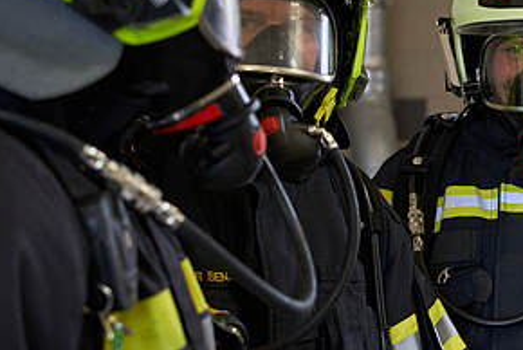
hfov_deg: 16.8
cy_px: 147
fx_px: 1760
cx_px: 425
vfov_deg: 11.4
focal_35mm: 121
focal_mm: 74
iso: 8000
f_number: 5
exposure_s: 1/160
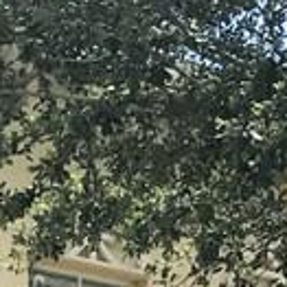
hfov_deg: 8.9
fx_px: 1810
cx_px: -90
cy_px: 675
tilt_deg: +7.8
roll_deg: +0.9
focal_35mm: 193
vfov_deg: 8.4
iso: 20
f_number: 1.8
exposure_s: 1/1709
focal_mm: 3.99
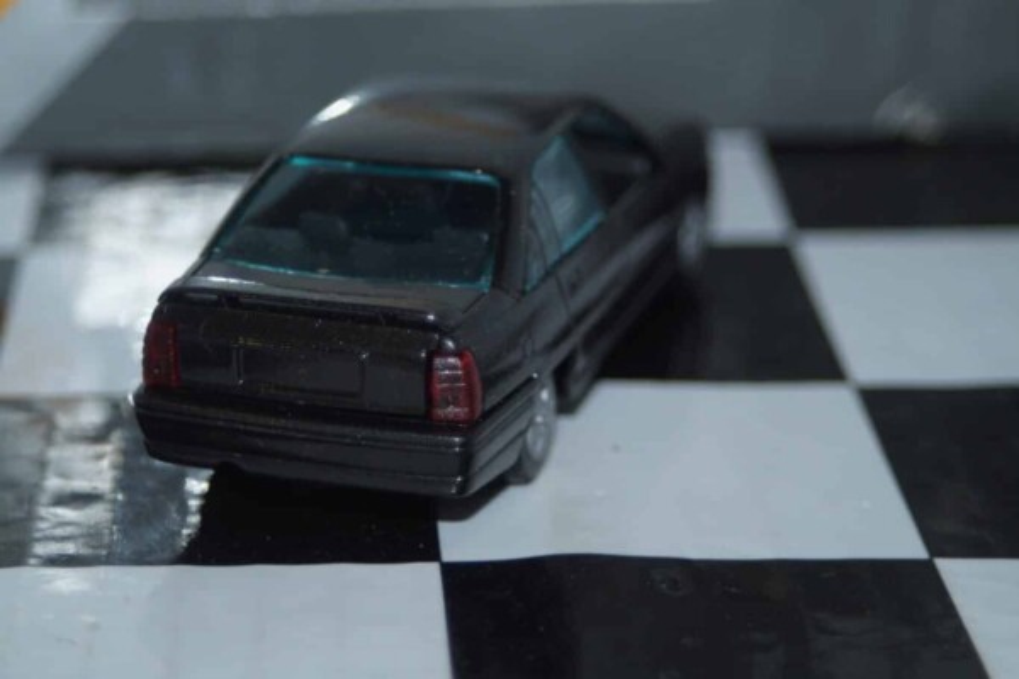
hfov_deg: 17.1
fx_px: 3396
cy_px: 340
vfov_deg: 11.4
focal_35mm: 120
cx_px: 510
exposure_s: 1/60
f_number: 5.6
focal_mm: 80
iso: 200
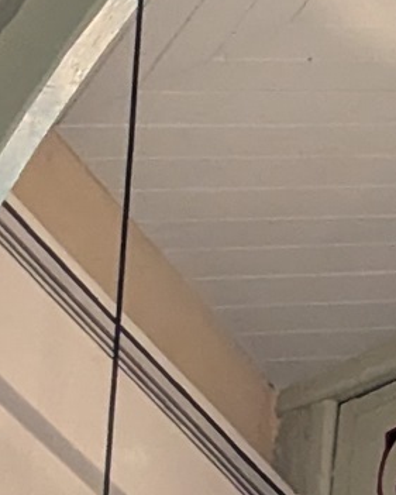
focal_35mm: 342
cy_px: 890
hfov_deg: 4.2
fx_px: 5008
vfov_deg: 5.6
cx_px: 1533
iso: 208
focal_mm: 6.81
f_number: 1.85
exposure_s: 1/50
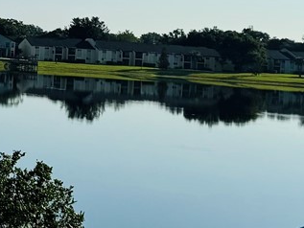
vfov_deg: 12.1
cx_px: -106
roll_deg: -3.2
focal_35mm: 121
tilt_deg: +1.0
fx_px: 1063
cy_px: 6
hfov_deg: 15.4
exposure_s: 1/9009
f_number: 1.78
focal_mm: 6.76
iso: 80
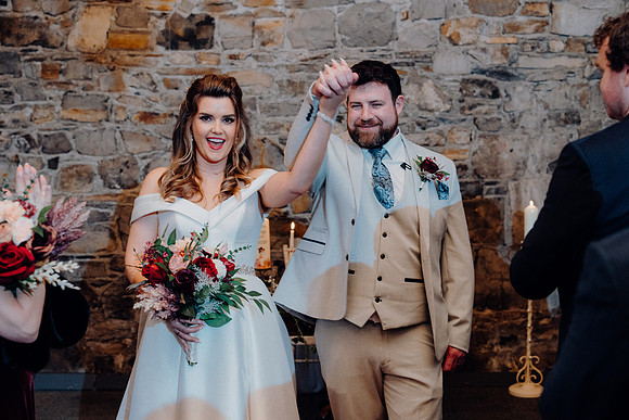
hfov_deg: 37.5
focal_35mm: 53
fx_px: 926
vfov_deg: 25.5
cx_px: 314
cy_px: 210
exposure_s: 1/200
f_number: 3.5
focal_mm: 53
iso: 2500
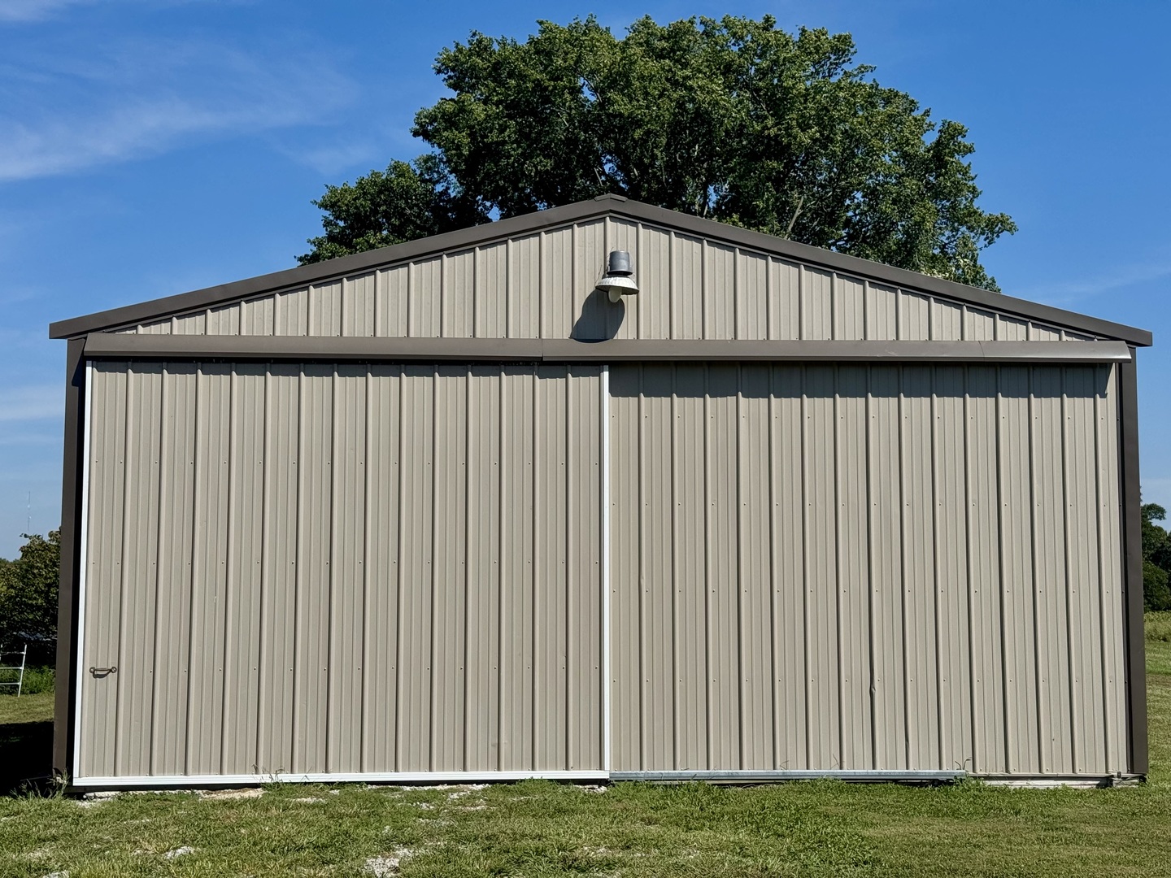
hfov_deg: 39.7
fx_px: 1624
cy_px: 439
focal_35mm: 48
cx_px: 586
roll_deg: -0.3
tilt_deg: +3.9
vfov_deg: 30.3
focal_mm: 6.76
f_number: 1.78
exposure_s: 1/7937
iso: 64
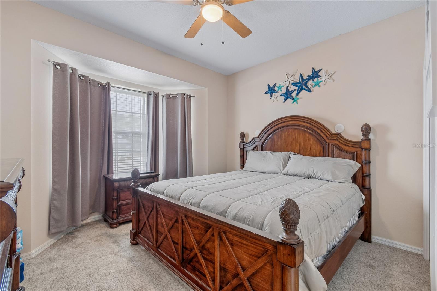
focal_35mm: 15
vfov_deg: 77.3
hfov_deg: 100.4
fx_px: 182
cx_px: 218
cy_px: 146
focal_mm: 10
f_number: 7.1
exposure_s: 1/1.67
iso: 100
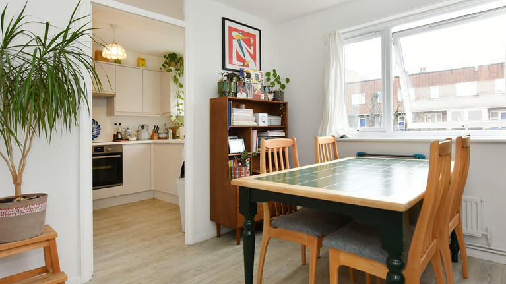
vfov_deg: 53.5
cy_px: 132
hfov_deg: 83.5
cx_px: 285
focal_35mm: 21
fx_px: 282
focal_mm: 15
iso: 320
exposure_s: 1/25
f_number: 8
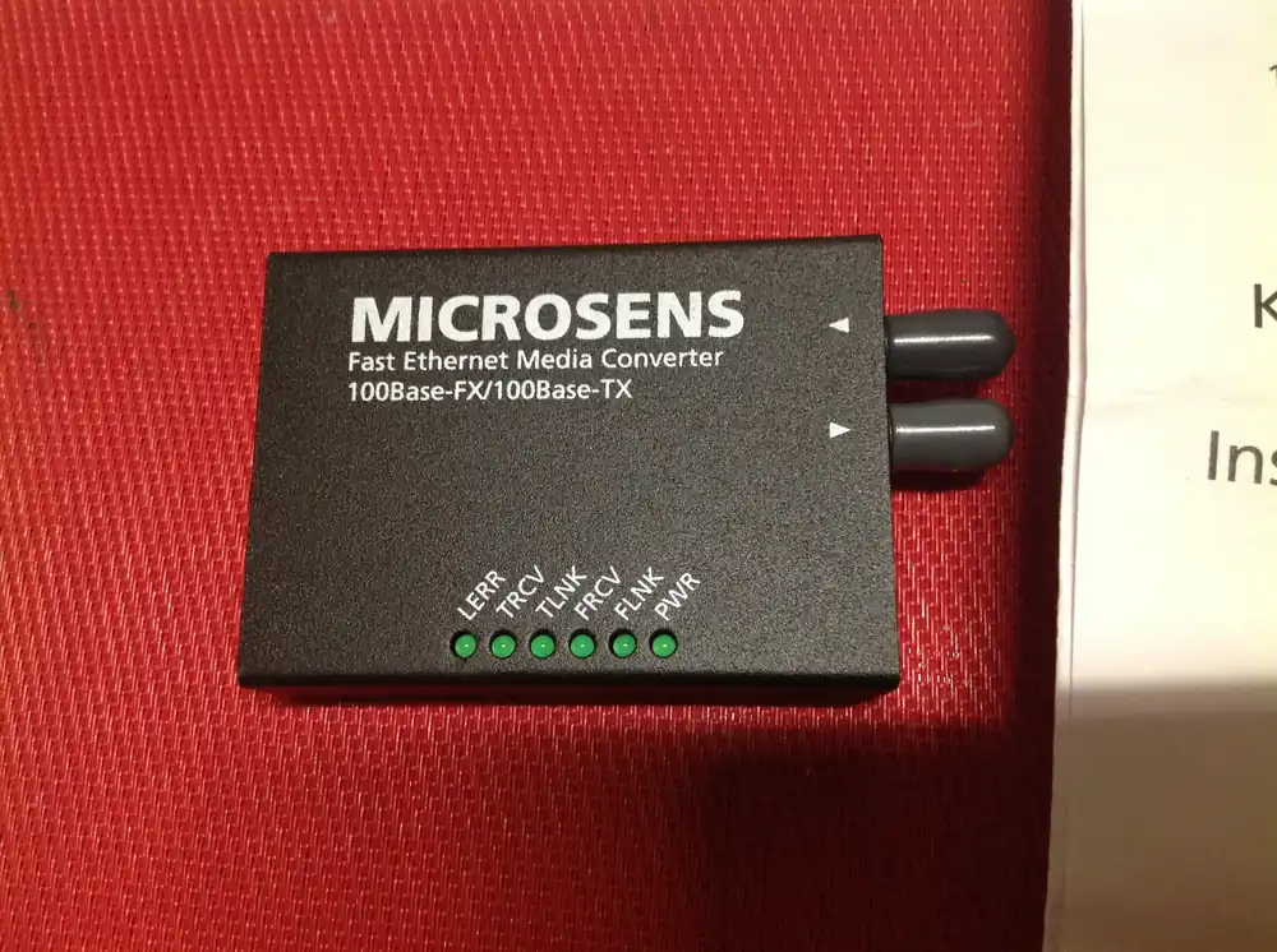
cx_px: 638
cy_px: 476
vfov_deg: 40.6
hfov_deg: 52.7
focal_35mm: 35
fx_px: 1289
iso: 200
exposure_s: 1/15
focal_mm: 4.28
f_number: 2.4
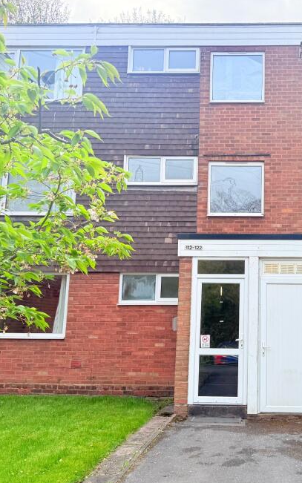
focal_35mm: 40
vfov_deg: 49.3
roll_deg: -1.5
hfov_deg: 31.1
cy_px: 232
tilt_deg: +9.2
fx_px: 527
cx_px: 247
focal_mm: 6.76
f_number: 1.78
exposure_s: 1/1855
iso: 100
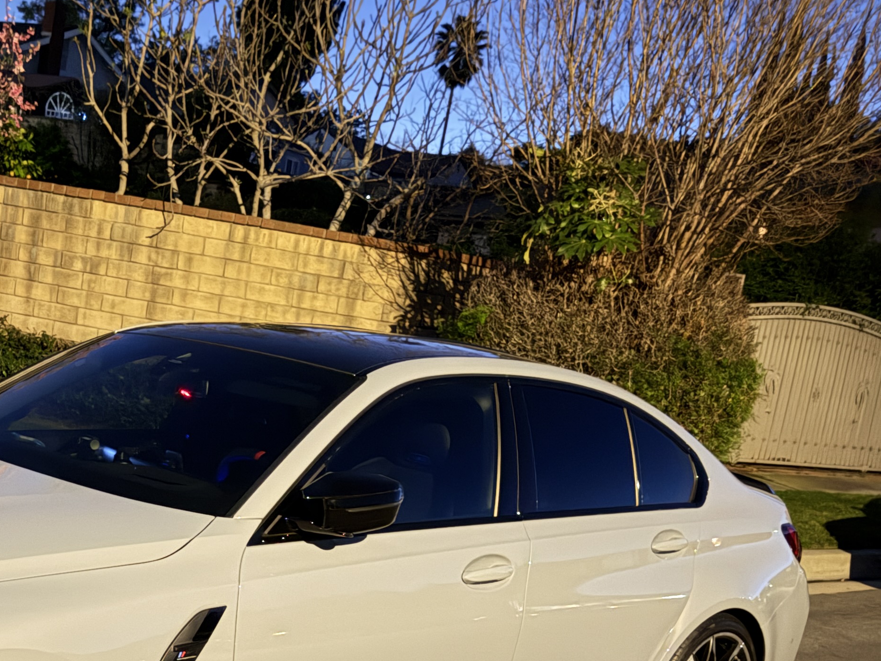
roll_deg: -8.2
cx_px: 223
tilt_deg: -10.2
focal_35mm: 52
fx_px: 1324
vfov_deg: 27.4
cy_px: 550
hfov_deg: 36.0
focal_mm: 6.76
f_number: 1.78
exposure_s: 1/5
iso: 2500
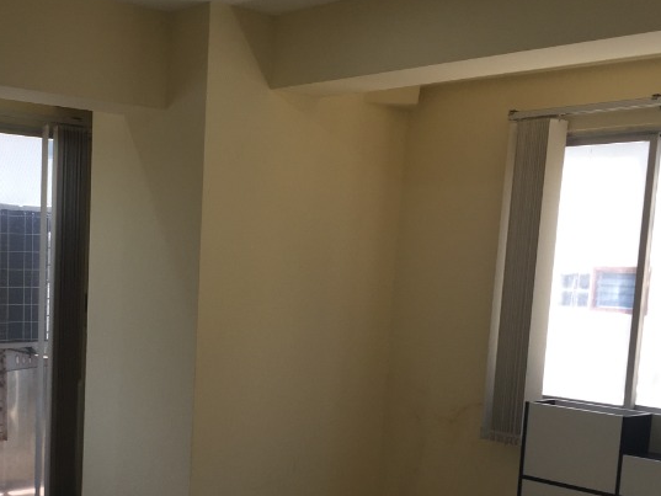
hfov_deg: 35.1
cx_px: 207
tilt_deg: -5.9
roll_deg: -3.2
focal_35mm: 54
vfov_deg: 26.3
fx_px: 1031
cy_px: 426
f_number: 2.2
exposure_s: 1/100
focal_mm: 4.15
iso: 40
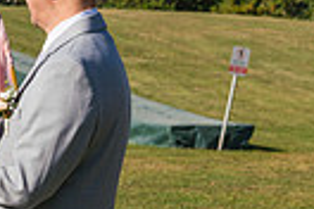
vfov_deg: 7.6
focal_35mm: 180
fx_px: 1570
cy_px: 265
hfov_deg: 11.2
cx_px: -86
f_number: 5
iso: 250
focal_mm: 41
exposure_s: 1/1600
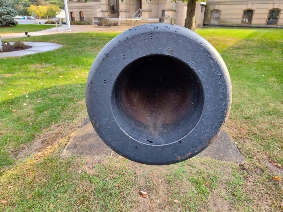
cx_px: 142
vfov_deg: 58.9
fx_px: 188
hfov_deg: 73.9
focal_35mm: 23
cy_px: 106
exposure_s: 1/200
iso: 114
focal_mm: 5.56
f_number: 1.8
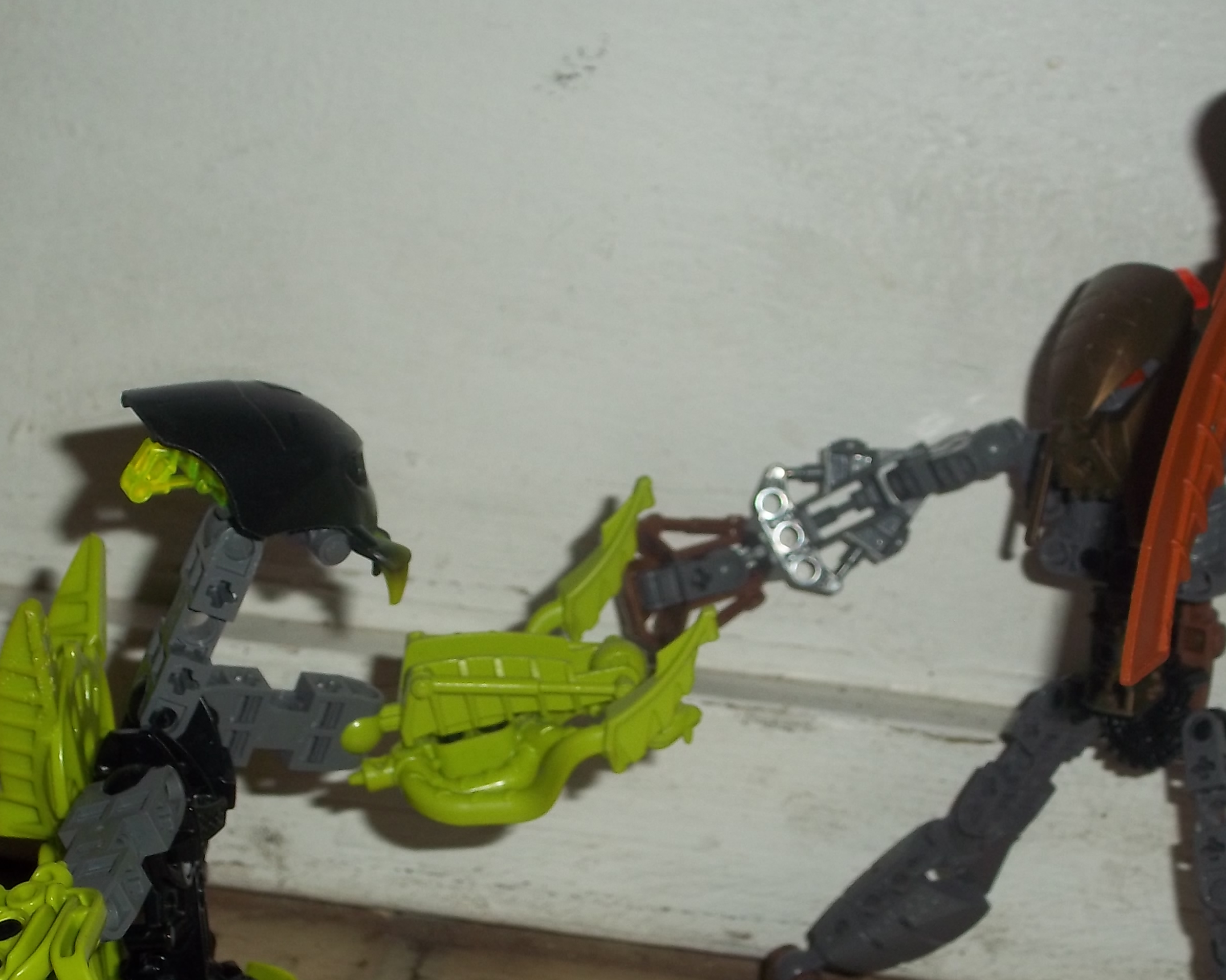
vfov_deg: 20.4
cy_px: 665
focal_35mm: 75
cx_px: 544
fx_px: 2721
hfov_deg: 25.4
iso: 80
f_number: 3.5
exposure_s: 1/80
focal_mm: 8.2
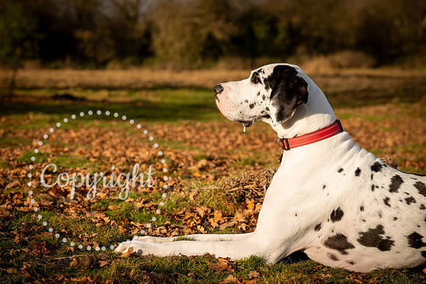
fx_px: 1069
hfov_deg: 22.5
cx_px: 159
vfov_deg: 15.1
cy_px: 106
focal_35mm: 90
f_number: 4
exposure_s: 1/1600
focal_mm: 72
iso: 200
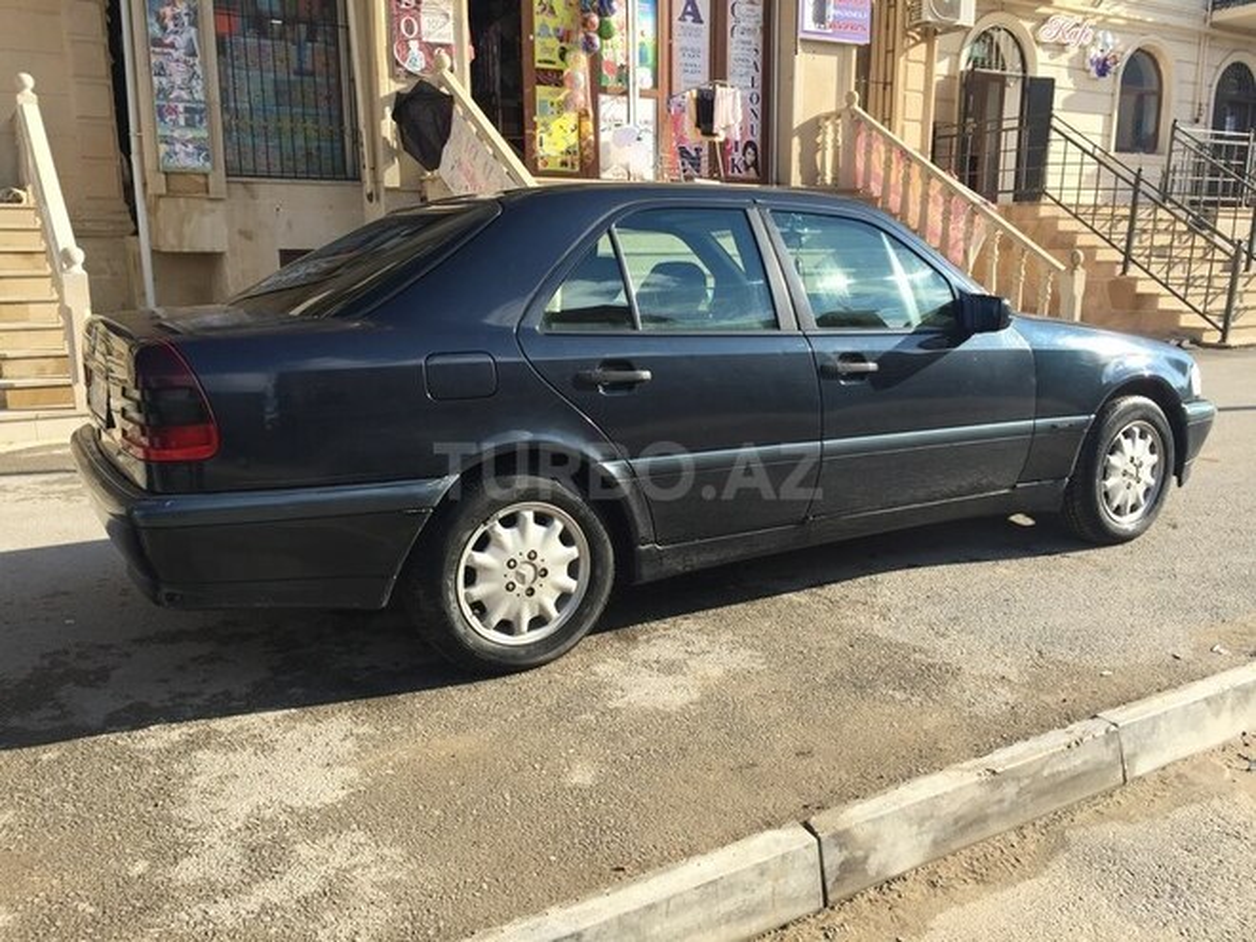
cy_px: 471
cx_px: 628
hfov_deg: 61.7
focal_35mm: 29
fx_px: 1052
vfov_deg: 48.2
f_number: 2.2
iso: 32
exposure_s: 1/824
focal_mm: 4.15
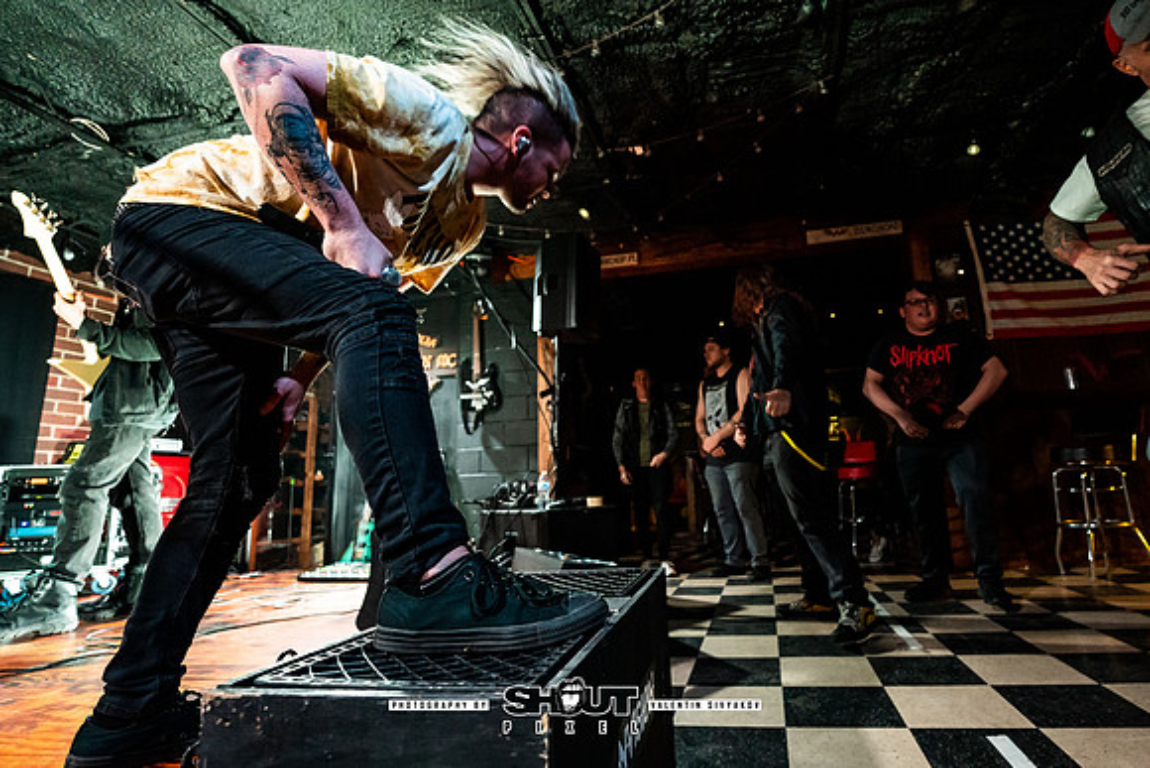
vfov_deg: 71.8
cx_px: 677
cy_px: 370
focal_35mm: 17
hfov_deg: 93.7
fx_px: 530
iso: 2000
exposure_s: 1/200
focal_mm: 14
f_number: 2.8
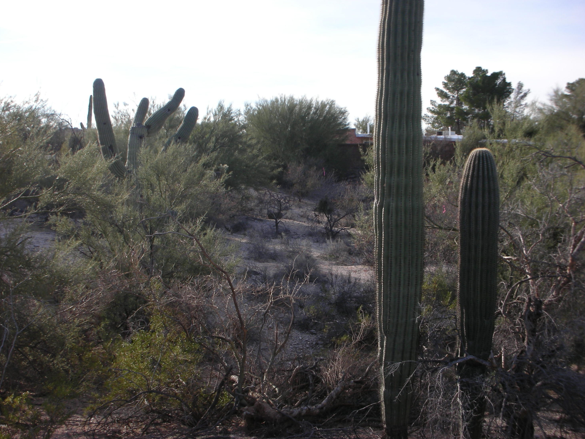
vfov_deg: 30.9
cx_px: 287
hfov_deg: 40.4
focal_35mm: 47
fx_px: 794
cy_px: 215
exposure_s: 1/300
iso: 50
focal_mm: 7.7
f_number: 3.5
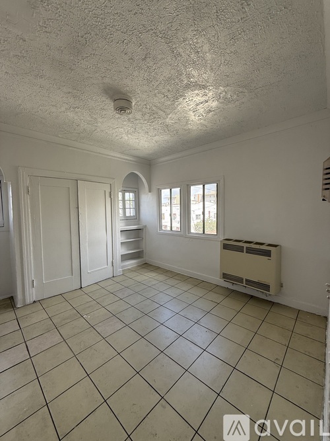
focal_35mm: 14
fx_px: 178
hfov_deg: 85.7
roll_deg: +0.6
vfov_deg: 102.1
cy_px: 220
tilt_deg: -2.5
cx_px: 165
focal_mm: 2.22
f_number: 2.2
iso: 64
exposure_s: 1/185
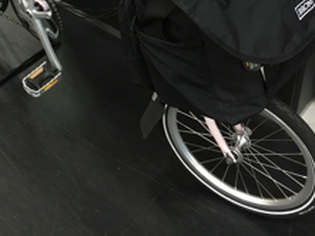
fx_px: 574
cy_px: -18
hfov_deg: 30.6
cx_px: 115
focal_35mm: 63
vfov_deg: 22.1
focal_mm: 4.15
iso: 100
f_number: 2.2
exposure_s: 1/30
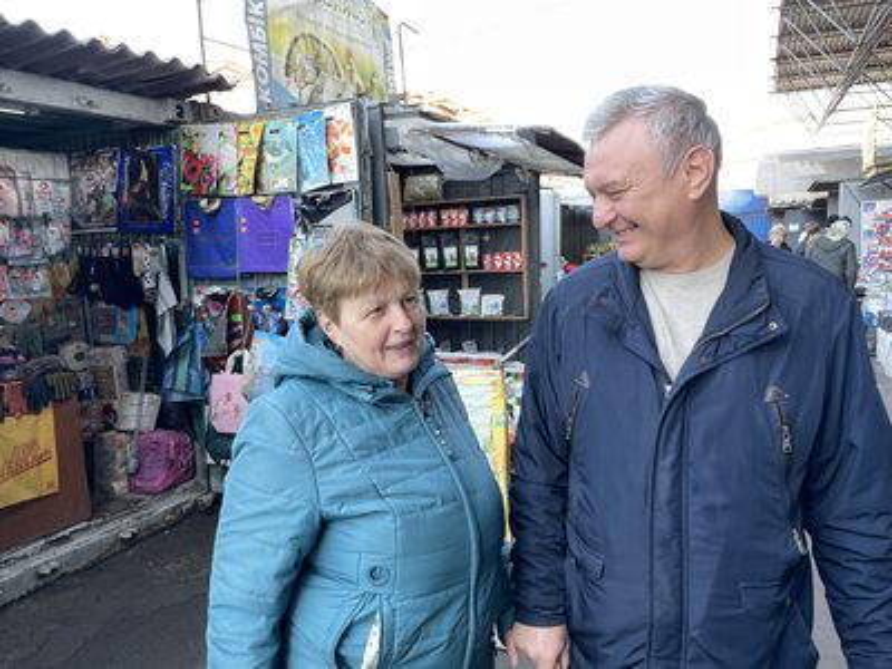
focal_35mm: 26
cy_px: 334
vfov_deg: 53.1
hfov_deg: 67.3
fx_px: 670
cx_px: 446
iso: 32
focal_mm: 4.2
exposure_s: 1/238
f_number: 1.6
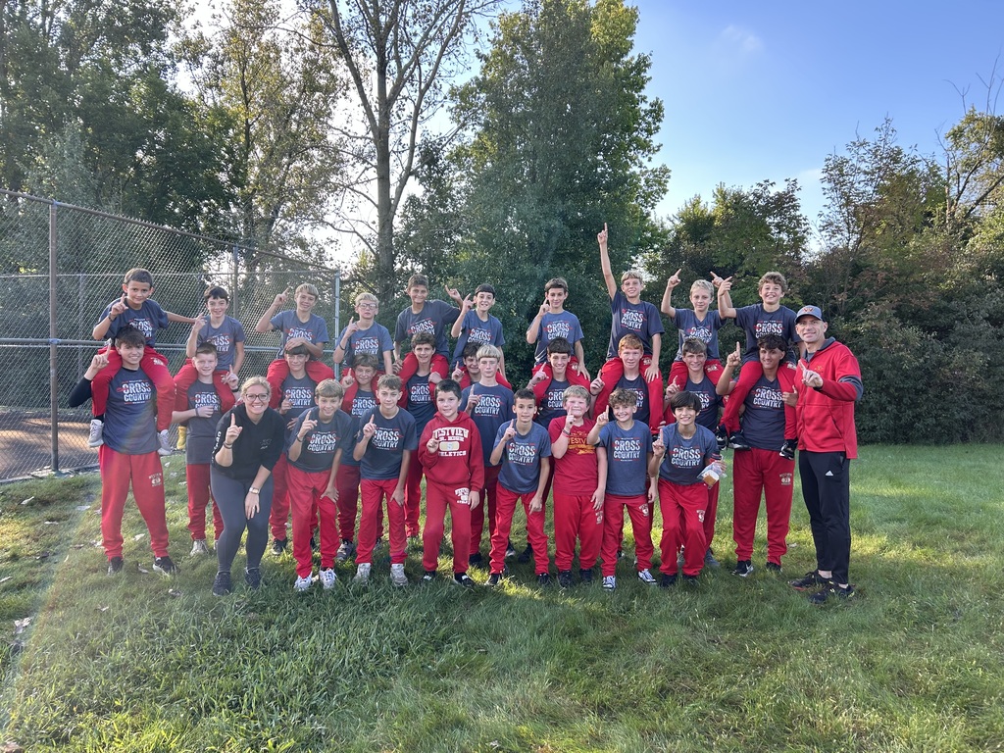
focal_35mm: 26
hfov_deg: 67.3
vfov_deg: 53.1
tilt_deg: -0.9
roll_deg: +0.4
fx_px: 754
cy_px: 376
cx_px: 502
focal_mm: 5.7
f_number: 1.5
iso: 50
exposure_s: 1/458
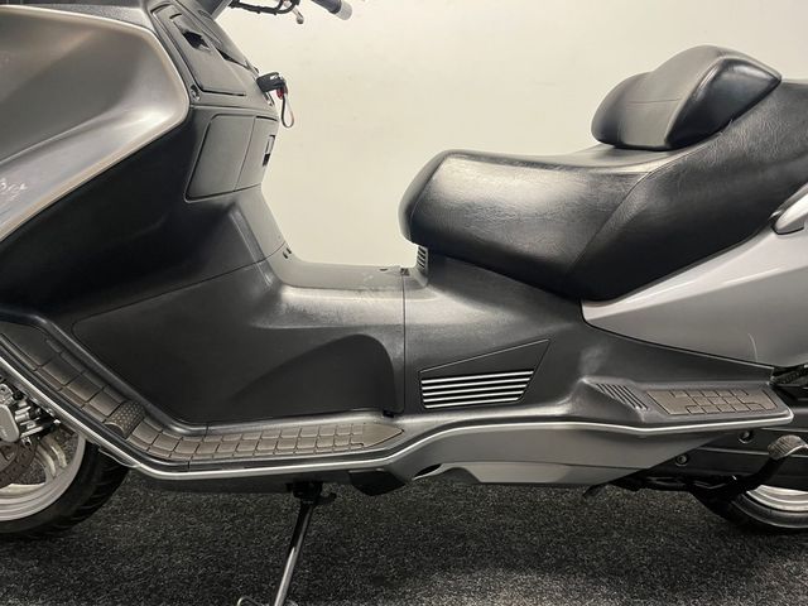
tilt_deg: -6.3
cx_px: 404
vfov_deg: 53.1
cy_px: 303
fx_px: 607
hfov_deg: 67.3
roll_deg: +0.1
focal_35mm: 26
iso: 160
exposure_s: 1/50
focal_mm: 5.1
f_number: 1.6
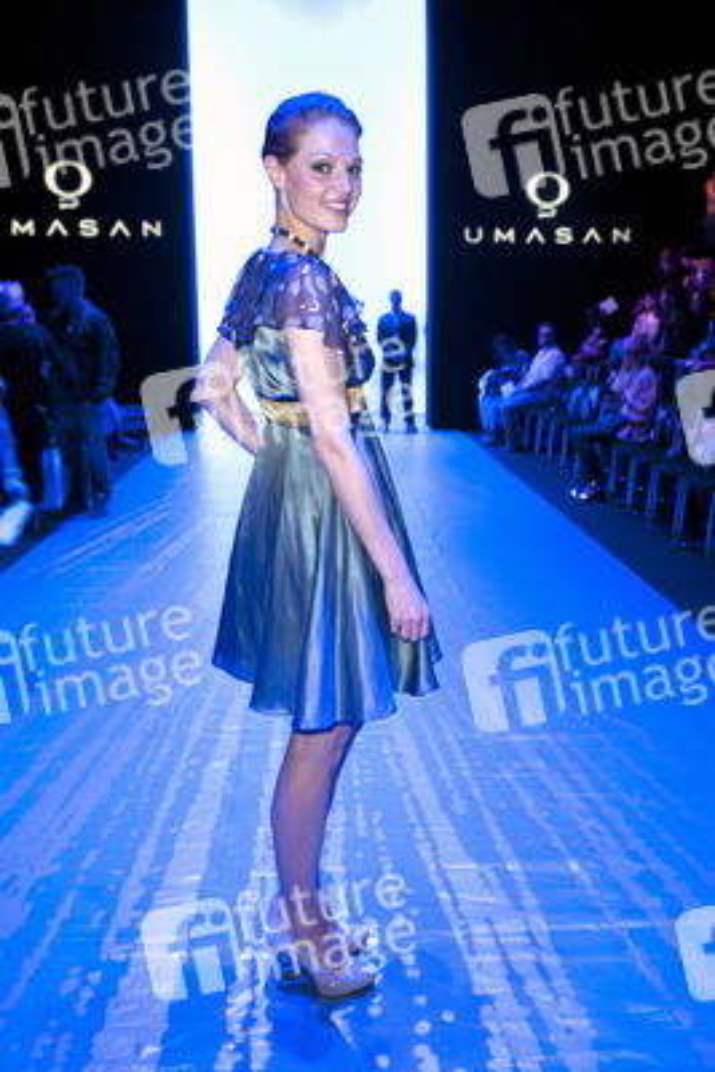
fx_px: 923
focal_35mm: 31
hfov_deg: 42.4
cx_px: 358
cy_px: 536
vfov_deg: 60.3
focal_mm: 31
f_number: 3.5
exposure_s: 1/40
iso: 1600
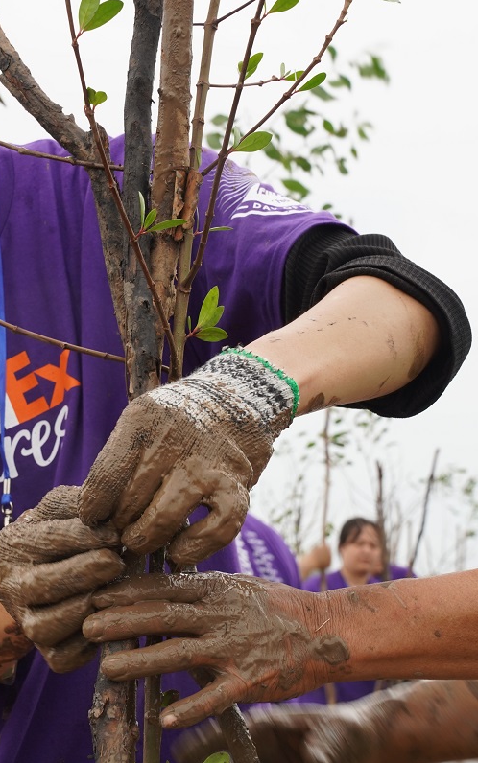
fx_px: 2208
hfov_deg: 12.3
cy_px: 382
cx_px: 87
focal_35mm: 106
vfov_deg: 19.6
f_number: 13
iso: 320
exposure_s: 1/60
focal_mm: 69
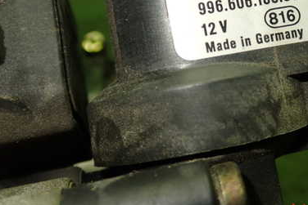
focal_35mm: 63
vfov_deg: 21.3
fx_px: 539
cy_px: 38
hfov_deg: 31.3
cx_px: 231
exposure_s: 1/60
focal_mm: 6.83
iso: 200
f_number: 2.7
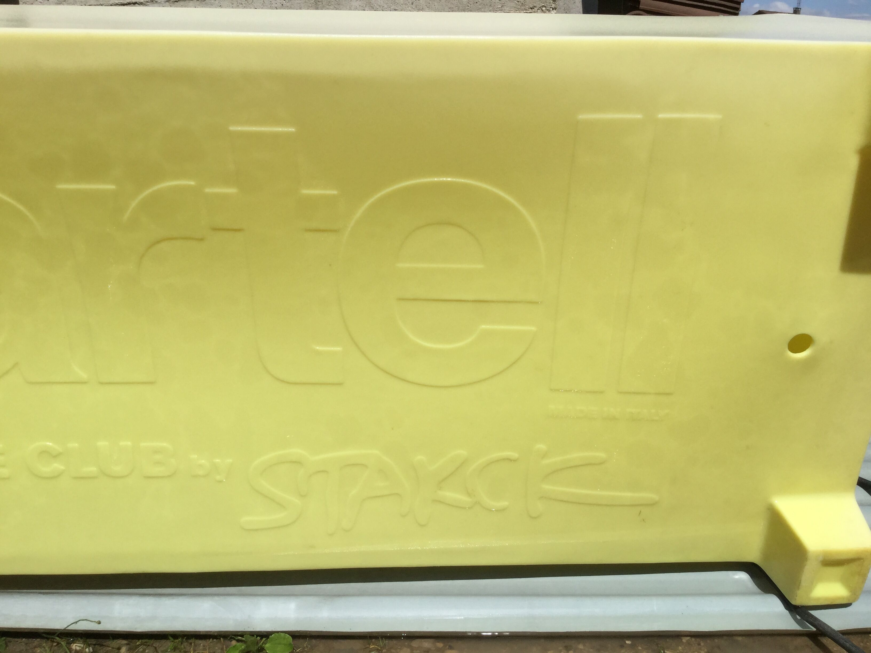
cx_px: 436
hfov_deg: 58.4
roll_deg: -0.1
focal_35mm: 31
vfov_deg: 45.4
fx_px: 780
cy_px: 326
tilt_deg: -18.1
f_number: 2.4
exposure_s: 1/3546
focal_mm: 3.3
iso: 25
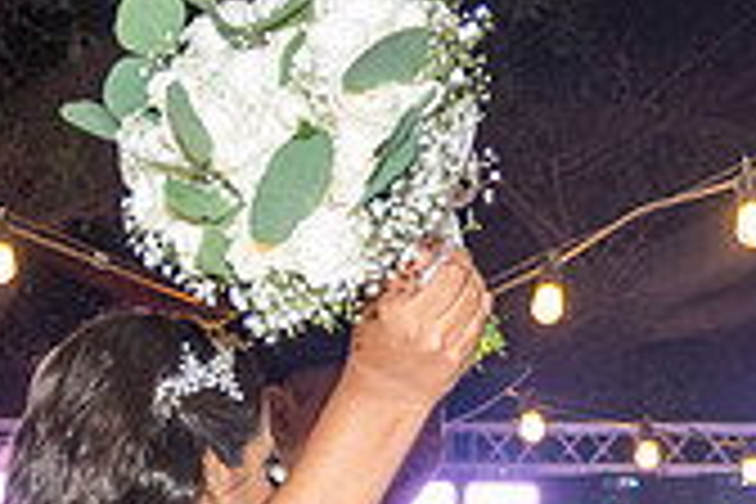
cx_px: 300
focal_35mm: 123
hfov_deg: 16.6
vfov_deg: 10.5
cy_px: 919
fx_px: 2583
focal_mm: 28
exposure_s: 1/160
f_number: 4
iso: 2000
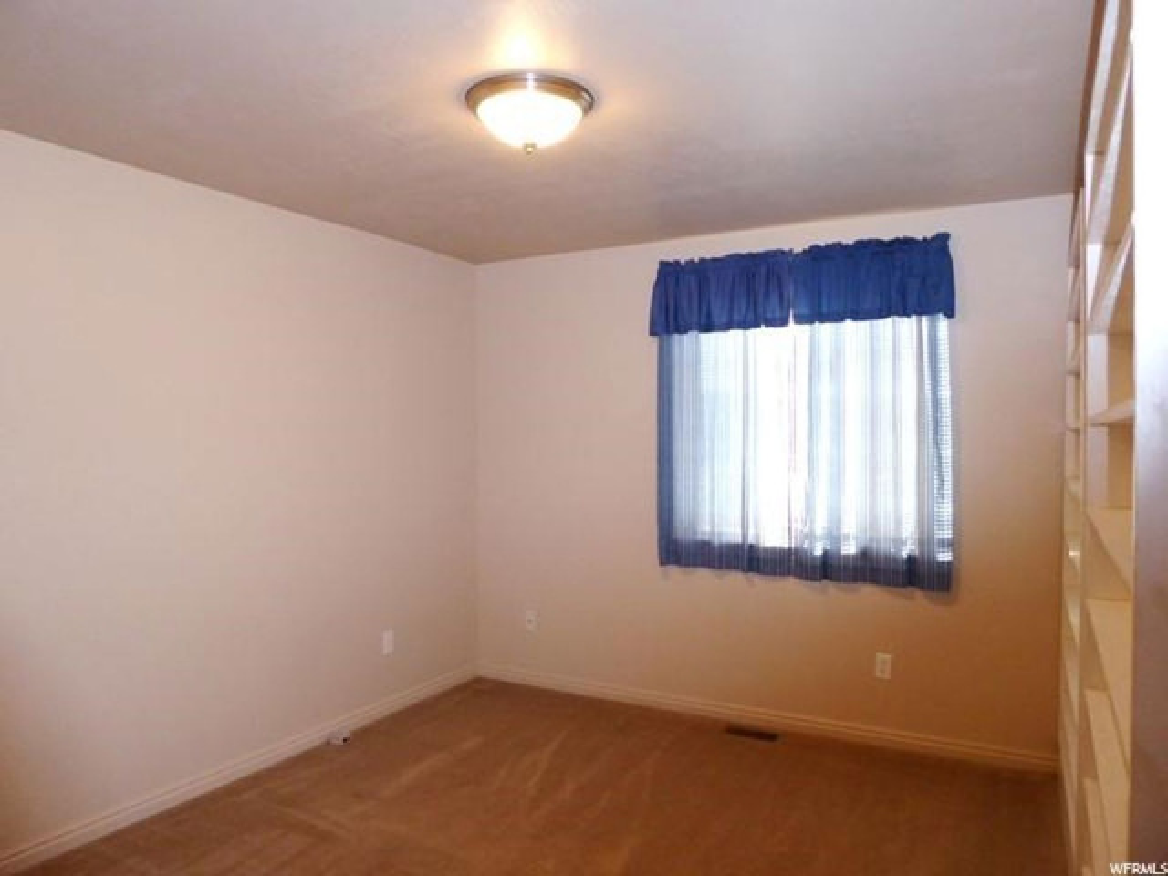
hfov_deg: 71.6
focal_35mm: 24
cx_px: 584
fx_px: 810
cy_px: 438
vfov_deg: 56.8
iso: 500
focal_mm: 4.3
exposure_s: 1/60
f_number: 3.3
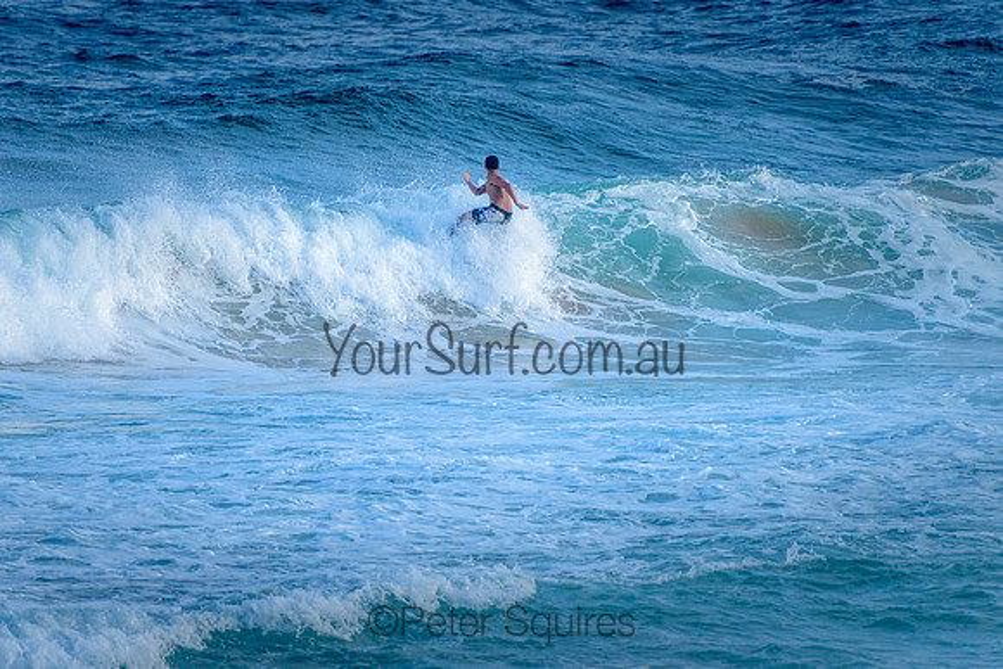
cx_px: 504
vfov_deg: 2.8
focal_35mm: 491
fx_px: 13672
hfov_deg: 4.2
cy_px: 261
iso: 500
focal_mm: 400
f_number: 5.6
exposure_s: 1/1250
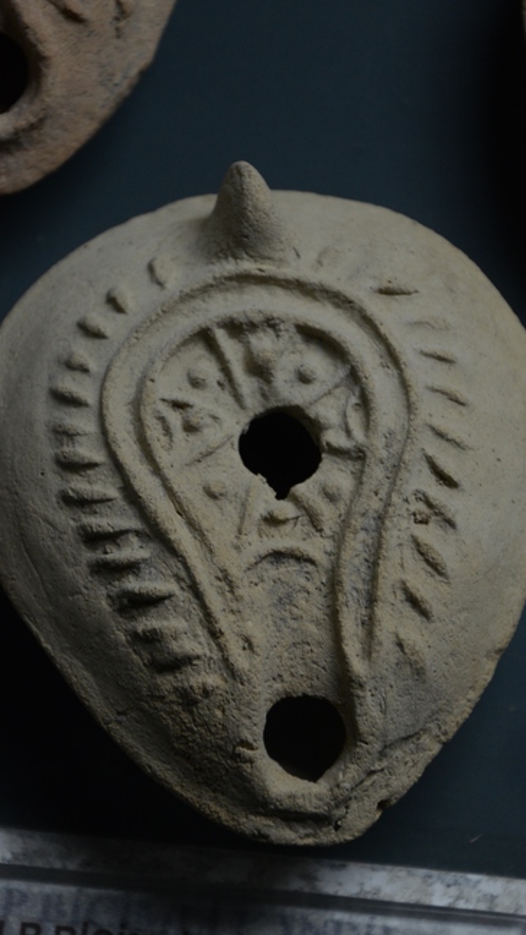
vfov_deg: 12.2
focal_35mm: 177
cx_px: 276
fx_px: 4388
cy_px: 462
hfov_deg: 6.9
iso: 1000
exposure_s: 1/50
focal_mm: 110
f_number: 5.6
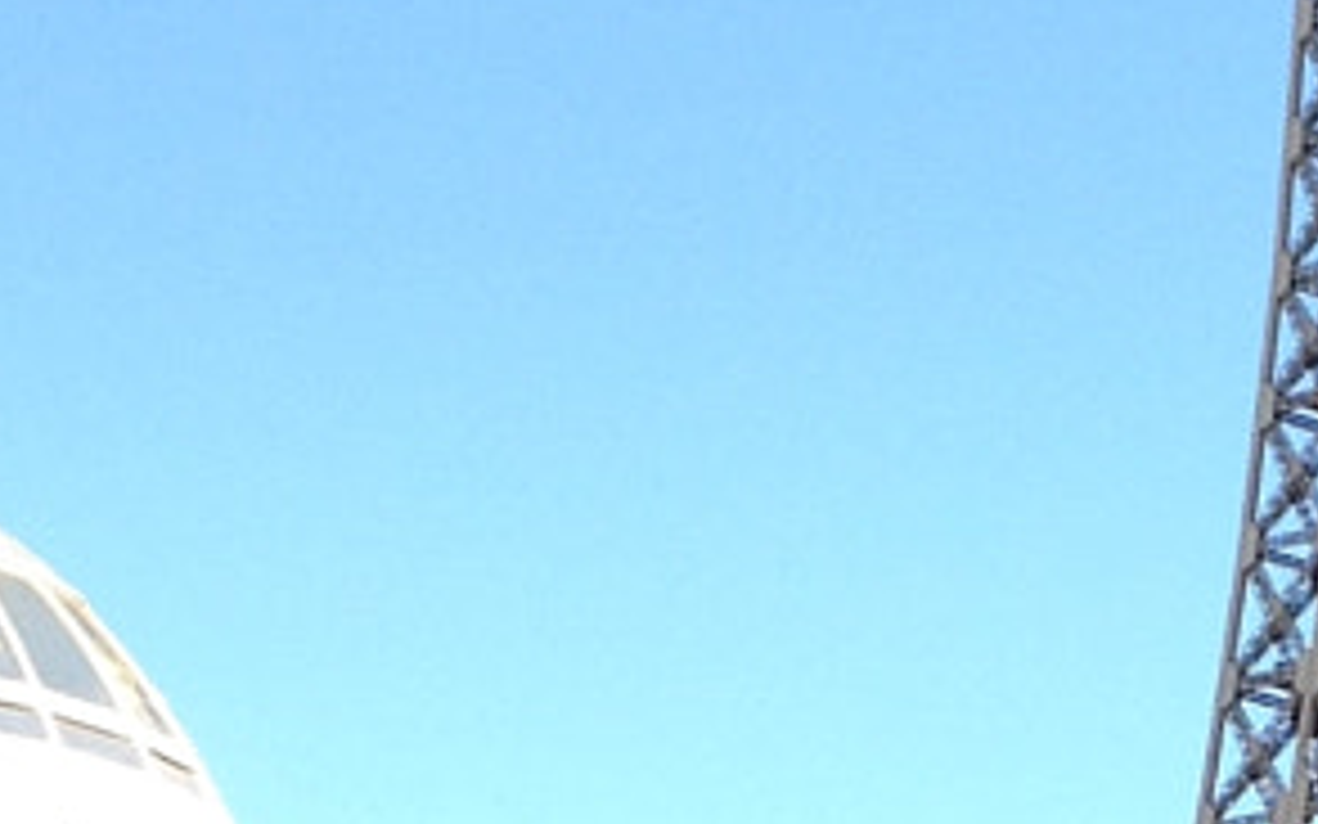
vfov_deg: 6.7
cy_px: 1562
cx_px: 1349
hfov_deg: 10.9
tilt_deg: +4.5
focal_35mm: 191
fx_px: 6859
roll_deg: -2.0
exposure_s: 1/623
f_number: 2.4
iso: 50
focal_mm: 4.12
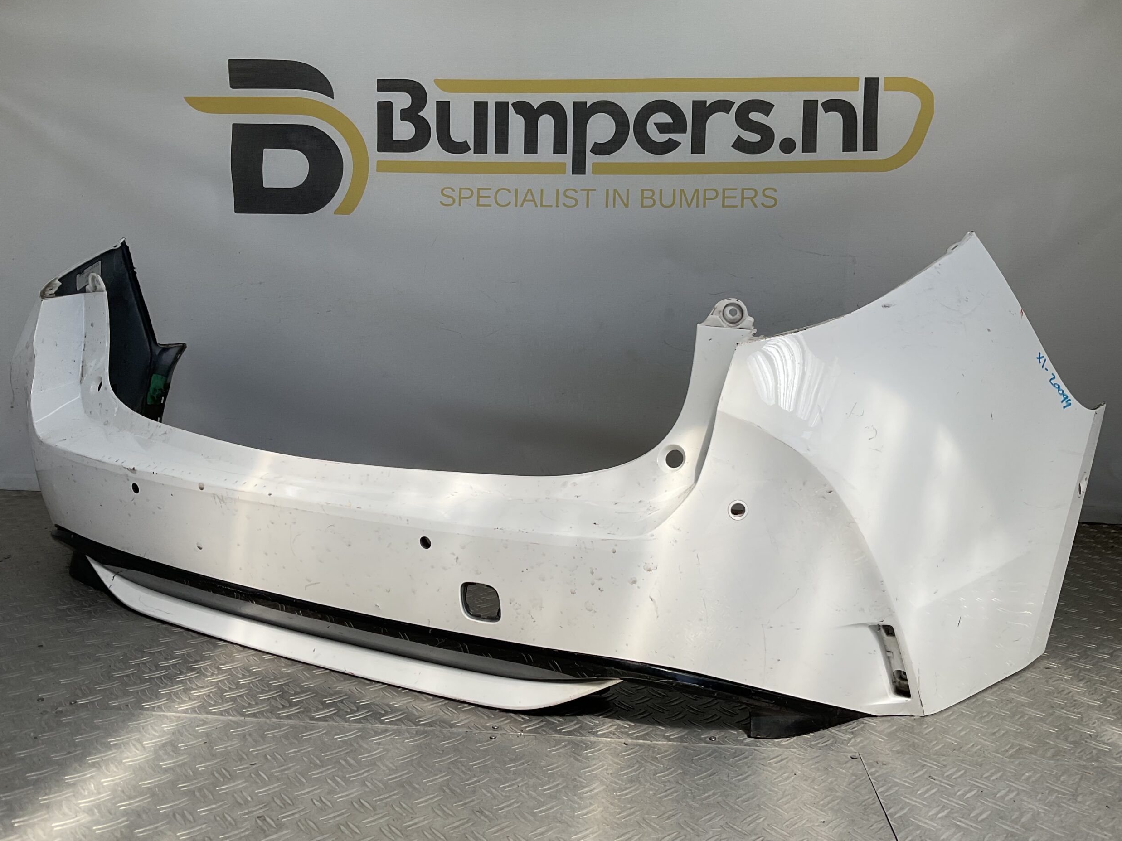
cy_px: 407
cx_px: 578
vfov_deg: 46.8
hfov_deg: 60.0
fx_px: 972
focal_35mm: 30
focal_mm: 3
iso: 16
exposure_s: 1/1221
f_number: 1.8
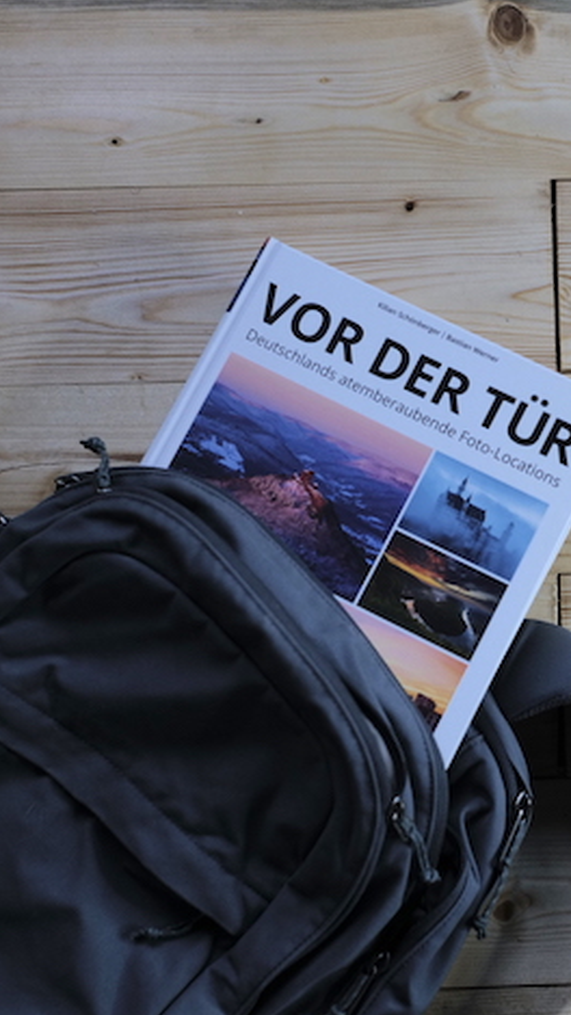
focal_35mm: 50
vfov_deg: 41.3
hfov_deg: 23.6
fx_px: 1345
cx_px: 465
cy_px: 549
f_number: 3.4
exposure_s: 1/125
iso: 320
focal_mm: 28
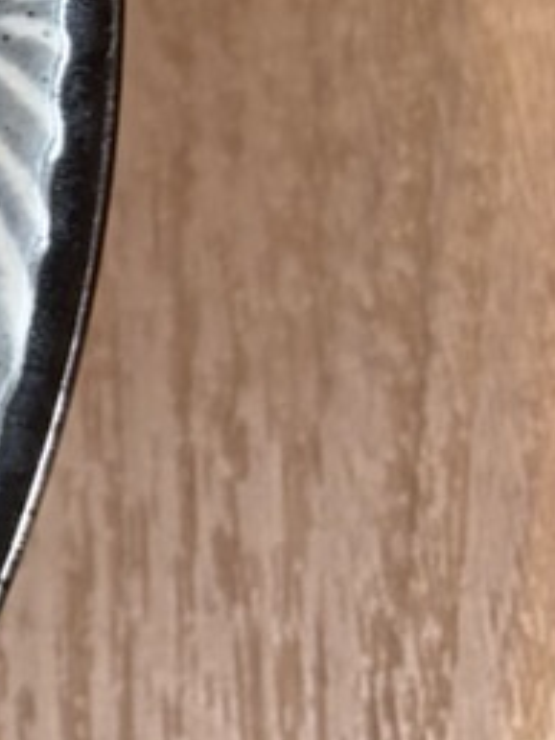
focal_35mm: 207
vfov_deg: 9.5
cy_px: -81
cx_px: -1605
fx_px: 4421
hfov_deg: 6.1
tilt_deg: -69.1
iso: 125
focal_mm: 5.96
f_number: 1.6
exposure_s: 1/100
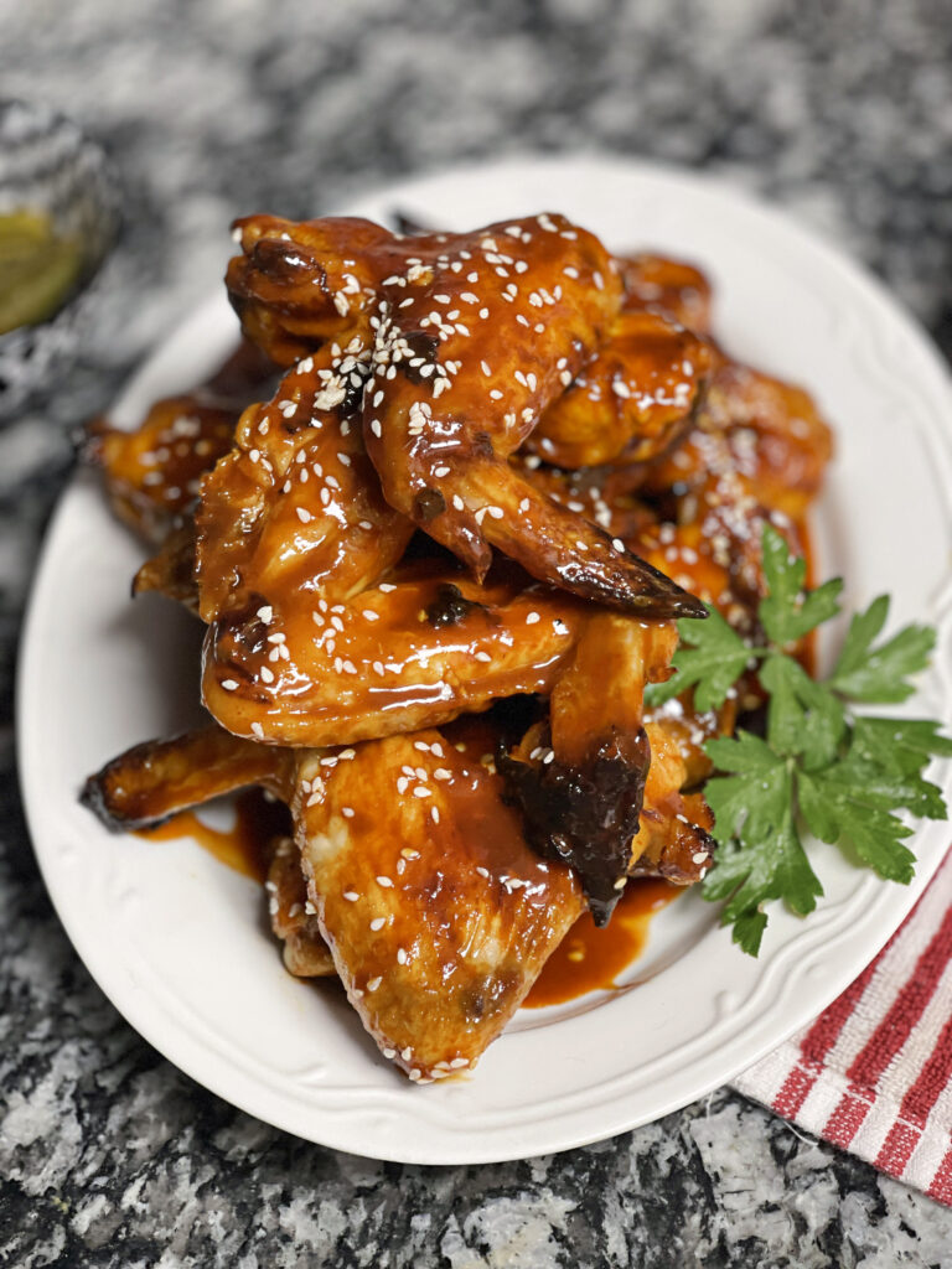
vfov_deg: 30.3
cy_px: 634
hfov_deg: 22.9
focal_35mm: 64
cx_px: 476
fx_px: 2347
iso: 160
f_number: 2.2
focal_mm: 7.5
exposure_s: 1/60
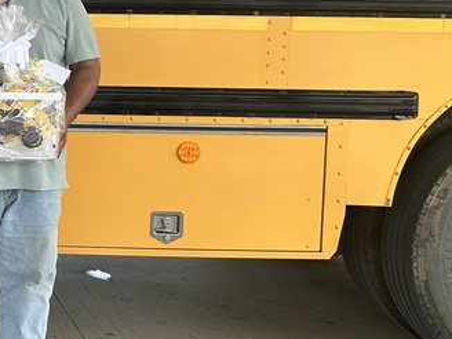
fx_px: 979
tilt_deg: -2.7
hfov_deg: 22.5
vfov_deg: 19.3
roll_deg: -1.7
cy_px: 40
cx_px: -175
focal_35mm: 75
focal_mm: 6.86
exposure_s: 1/676
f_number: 1.78
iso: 80
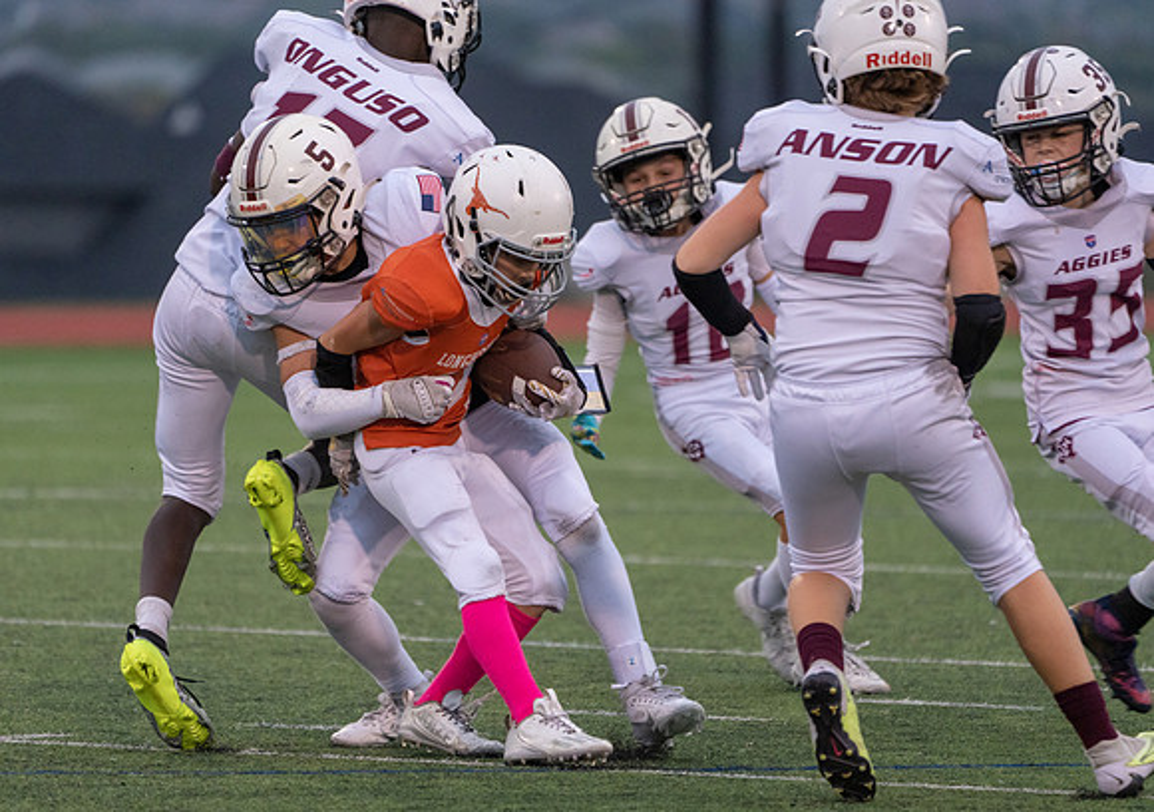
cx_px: 530
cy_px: 396
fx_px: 14602
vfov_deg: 3.2
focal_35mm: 448
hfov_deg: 4.5
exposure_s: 1/1000
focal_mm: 400
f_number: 5.6
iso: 3200
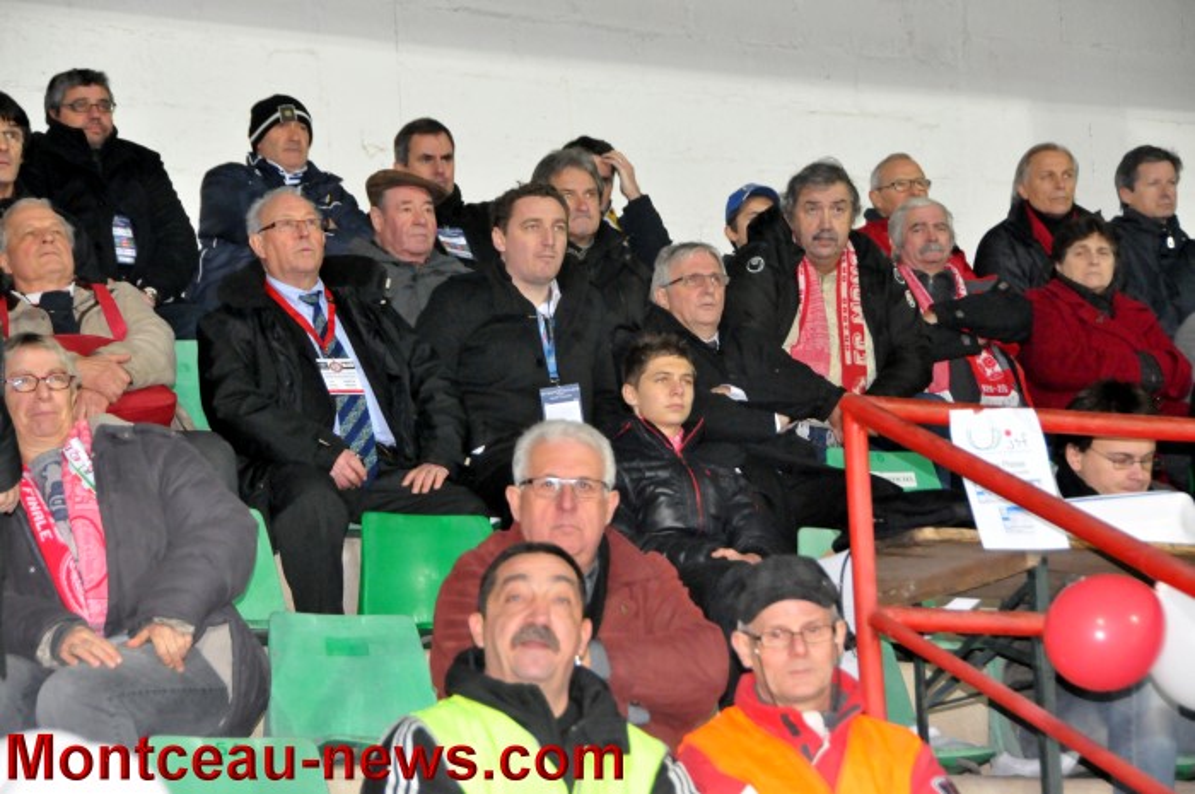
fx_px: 3979
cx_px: 598
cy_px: 397
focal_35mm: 120
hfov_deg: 17.1
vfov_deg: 11.4
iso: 3200
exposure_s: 1/60
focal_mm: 80
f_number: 7.1
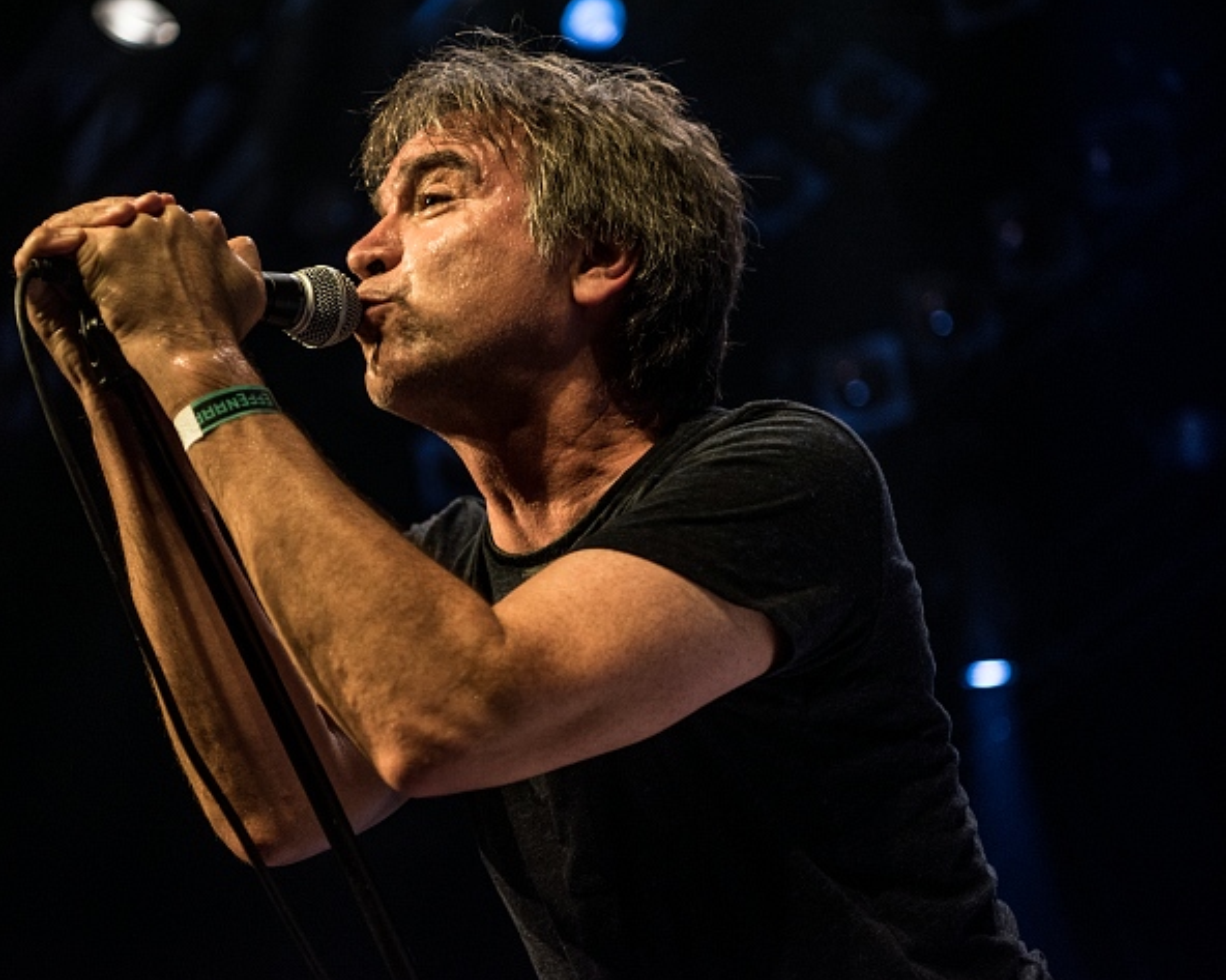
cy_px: 494
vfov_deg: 19.2
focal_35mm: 80
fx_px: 2901
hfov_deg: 23.9
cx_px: 563
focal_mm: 70
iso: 1000
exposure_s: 1/80
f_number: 2.8
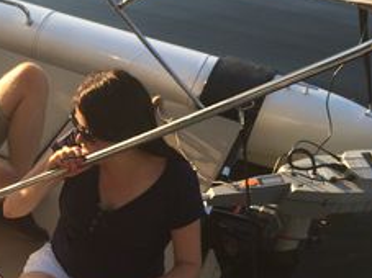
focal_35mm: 64
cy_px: 259
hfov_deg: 28.3
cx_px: -7
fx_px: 687
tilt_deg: -46.7
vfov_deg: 22.3
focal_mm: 4.15
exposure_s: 1/519
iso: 32
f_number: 2.2
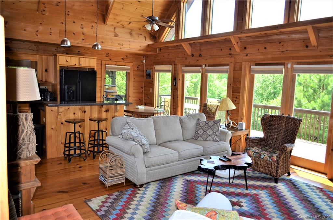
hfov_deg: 67.5
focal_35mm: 27
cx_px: 166
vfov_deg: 47.7
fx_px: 249
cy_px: 110
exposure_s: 1/160
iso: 200
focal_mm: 18
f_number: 3.5
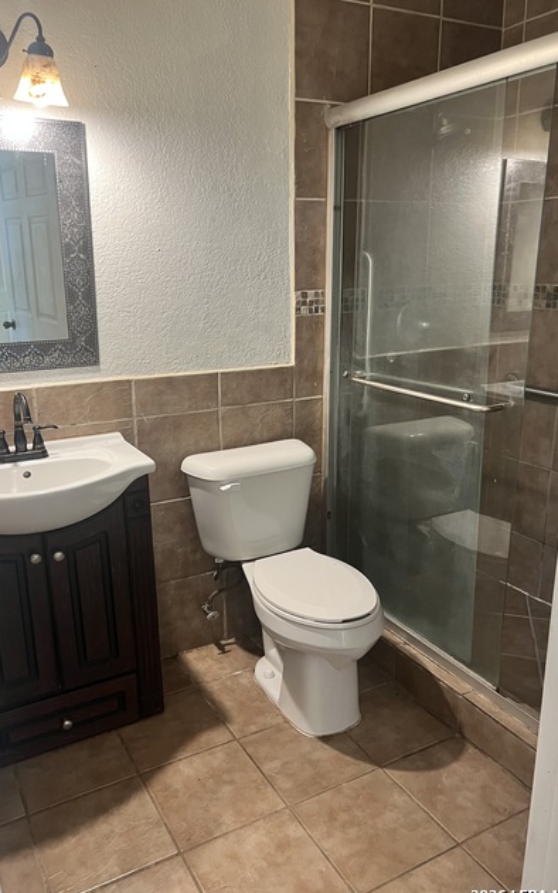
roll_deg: +0.6
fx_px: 681
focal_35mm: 28
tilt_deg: -15.4
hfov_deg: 44.5
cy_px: 449
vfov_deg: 66.5
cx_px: 244
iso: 250
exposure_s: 1/60
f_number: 1.5
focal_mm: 5.7
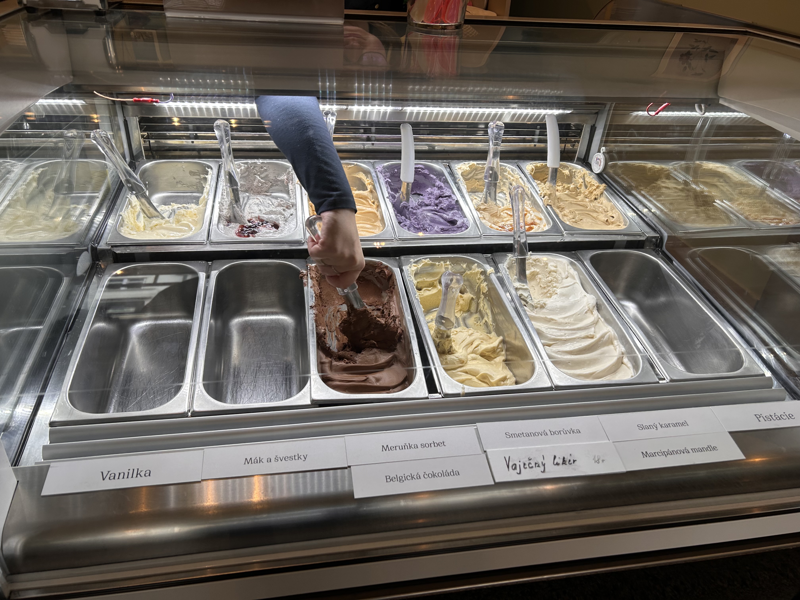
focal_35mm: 26
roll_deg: -3.6
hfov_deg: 67.3
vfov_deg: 53.1
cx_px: 400
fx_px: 601
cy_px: 300
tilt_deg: -30.7
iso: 40
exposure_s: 1/121
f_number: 1.5
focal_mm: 5.7
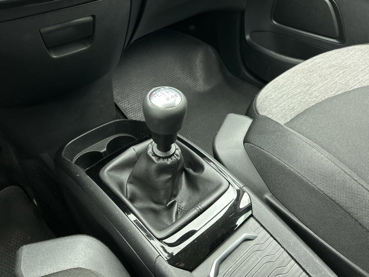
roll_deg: -2.4
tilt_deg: -44.7
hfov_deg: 67.3
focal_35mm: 26
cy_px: 138
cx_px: 184
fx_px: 277
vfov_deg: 53.1
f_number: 1.5
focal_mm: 5.7
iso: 800
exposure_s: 1/25
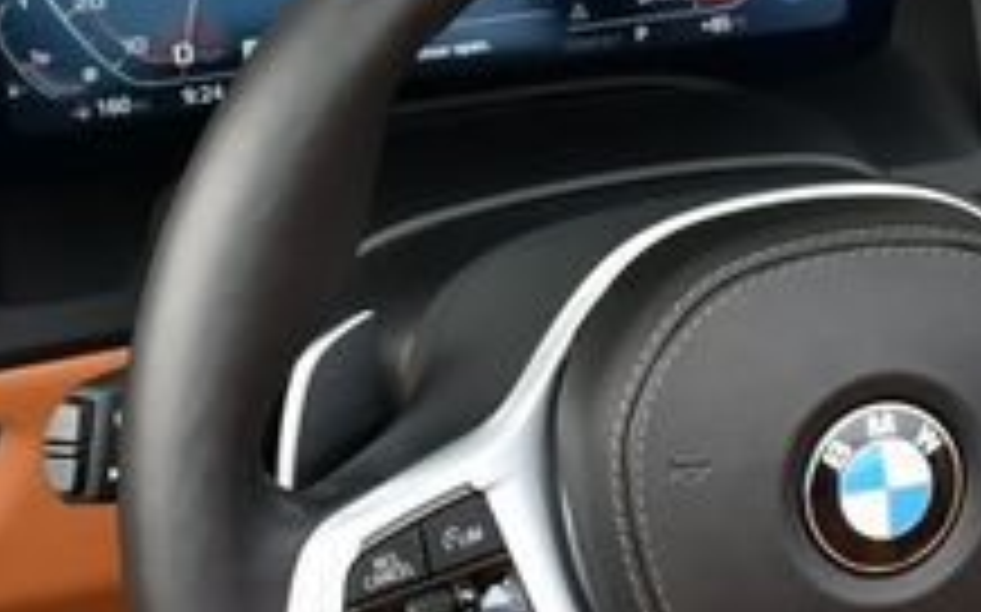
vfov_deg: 10.9
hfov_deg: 16.7
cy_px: 392
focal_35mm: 120
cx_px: 1143
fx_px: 3207
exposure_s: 1/250
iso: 400
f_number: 5.6
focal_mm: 20
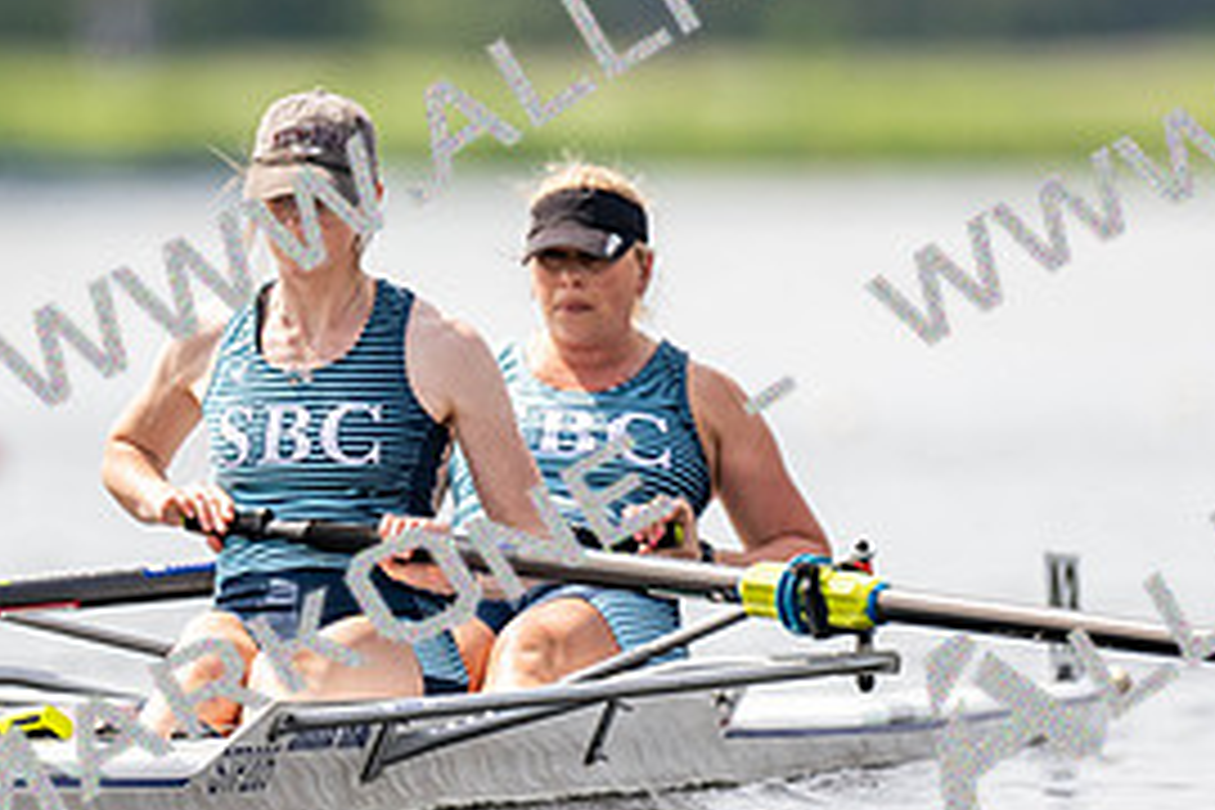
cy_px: 421
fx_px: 43467
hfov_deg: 1.6
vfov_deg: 1.1
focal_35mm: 1288
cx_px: 540
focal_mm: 600
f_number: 4
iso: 320
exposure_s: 1/2500
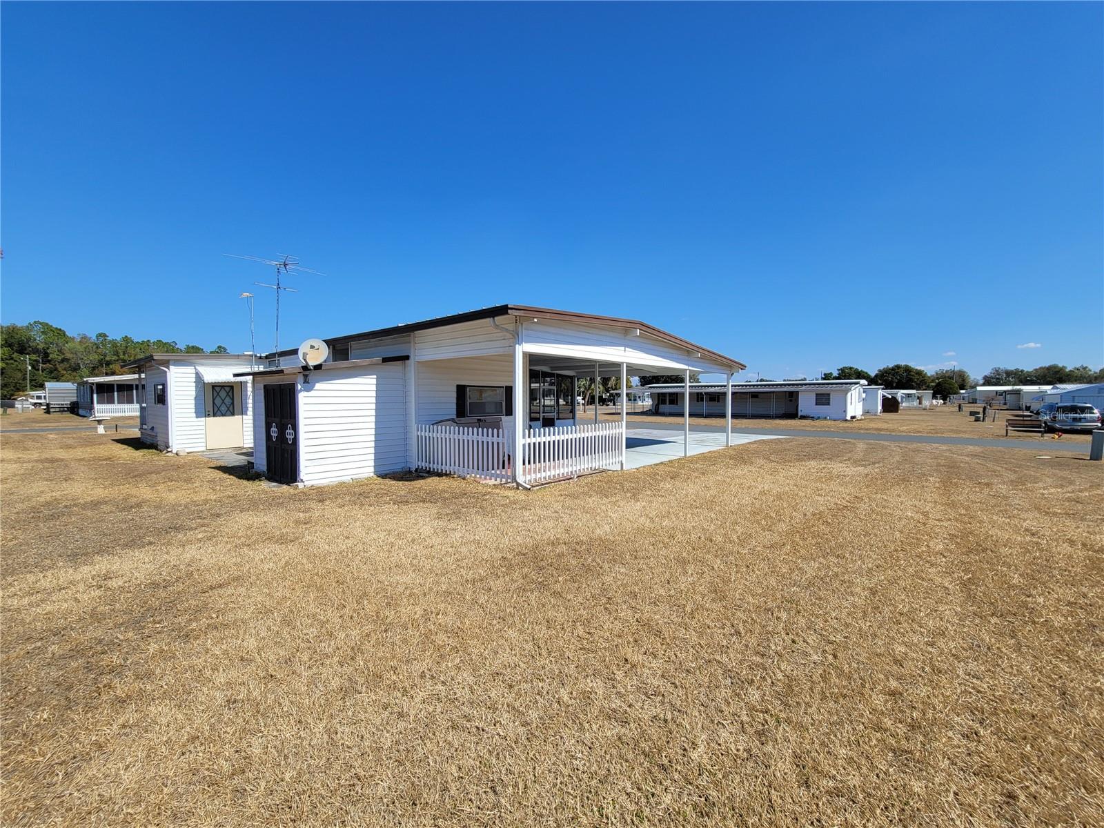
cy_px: 414
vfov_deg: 89.9
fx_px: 415
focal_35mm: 13
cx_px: 552
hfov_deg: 106.2
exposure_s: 1/2169
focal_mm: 2.2
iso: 50
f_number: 2.2
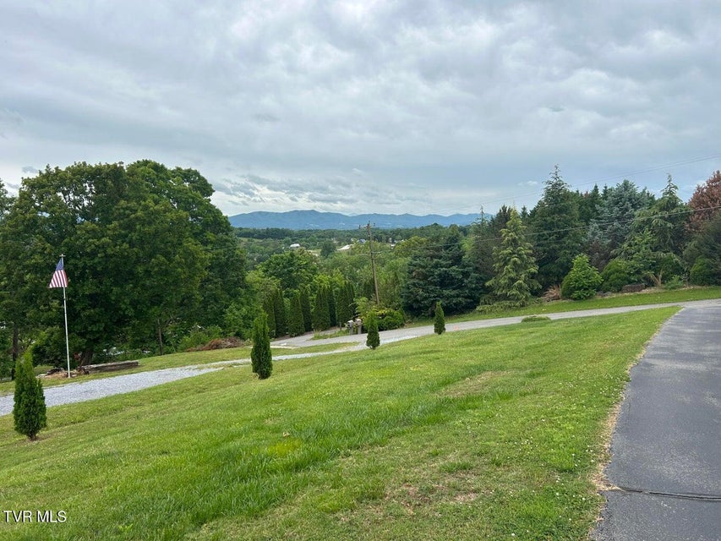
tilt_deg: -3.9
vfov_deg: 53.1
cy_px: 270
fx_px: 542
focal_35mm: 26
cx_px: 360
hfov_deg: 67.3
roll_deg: +2.0
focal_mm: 5.7
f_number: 1.5
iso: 50
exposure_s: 1/1869
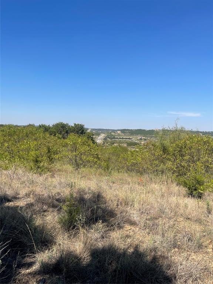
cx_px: 106
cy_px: 142
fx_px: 205
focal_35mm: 25
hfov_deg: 54.9
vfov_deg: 69.4
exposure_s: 1/3922
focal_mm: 5.1
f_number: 1.6
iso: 32
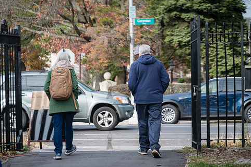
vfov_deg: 9.0
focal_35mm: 152
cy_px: 90
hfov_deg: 13.5
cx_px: 109
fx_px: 1059
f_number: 5
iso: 1000
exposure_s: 1/800
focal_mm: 126
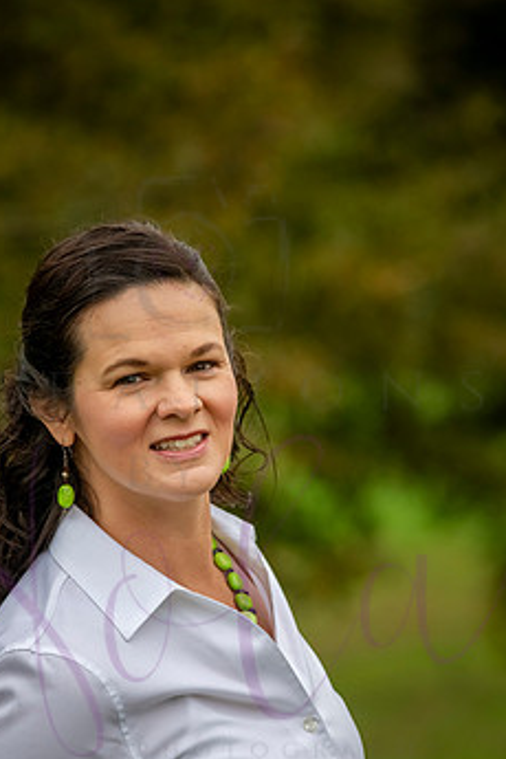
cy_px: 469
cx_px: 194
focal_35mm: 189
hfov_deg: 7.3
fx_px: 3984
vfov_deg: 10.9
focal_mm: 145
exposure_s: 1/800
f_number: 5.6
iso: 1000
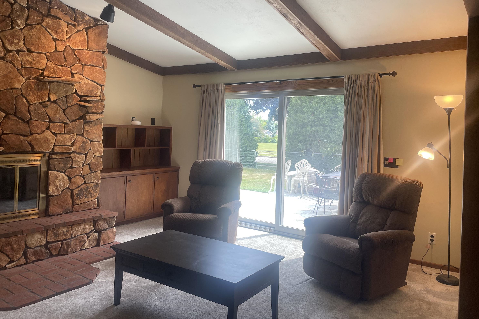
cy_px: 139
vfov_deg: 46.3
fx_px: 373
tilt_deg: -0.2
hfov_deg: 65.5
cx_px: 243
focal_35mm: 28
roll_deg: -2.2
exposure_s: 1/126
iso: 32
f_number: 1.6
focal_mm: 4.2
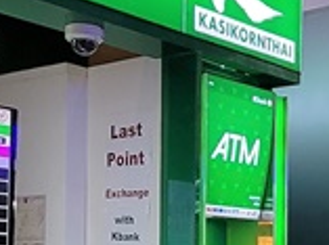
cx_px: 348
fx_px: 787
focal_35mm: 83
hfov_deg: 22.5
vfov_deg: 17.2
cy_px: 262
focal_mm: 2.2
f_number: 2.2
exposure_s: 1/60
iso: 250
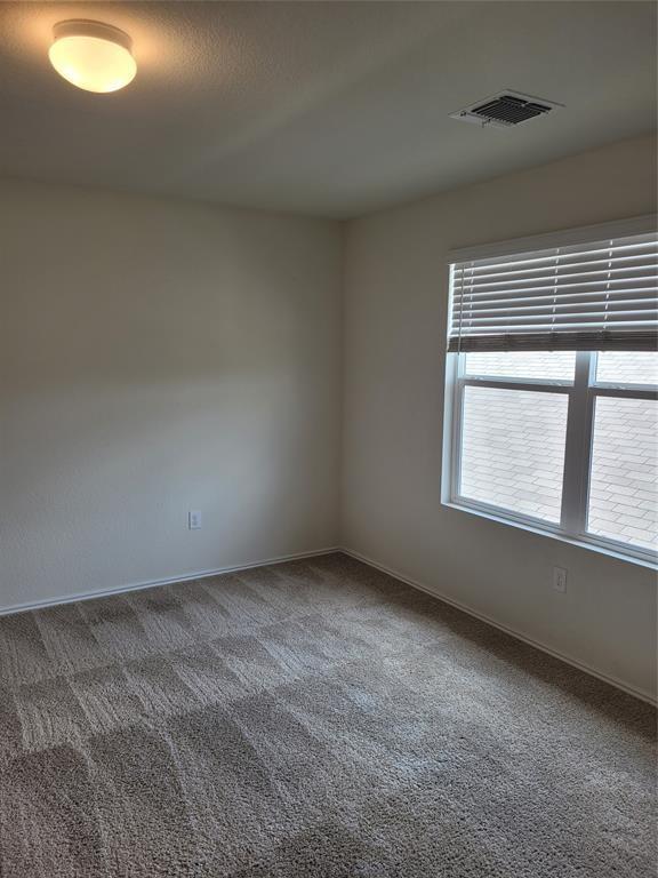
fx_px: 659
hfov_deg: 53.1
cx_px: 329
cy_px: 439
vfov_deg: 67.3
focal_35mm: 26
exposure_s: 1/120
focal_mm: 5.4
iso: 40
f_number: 1.8
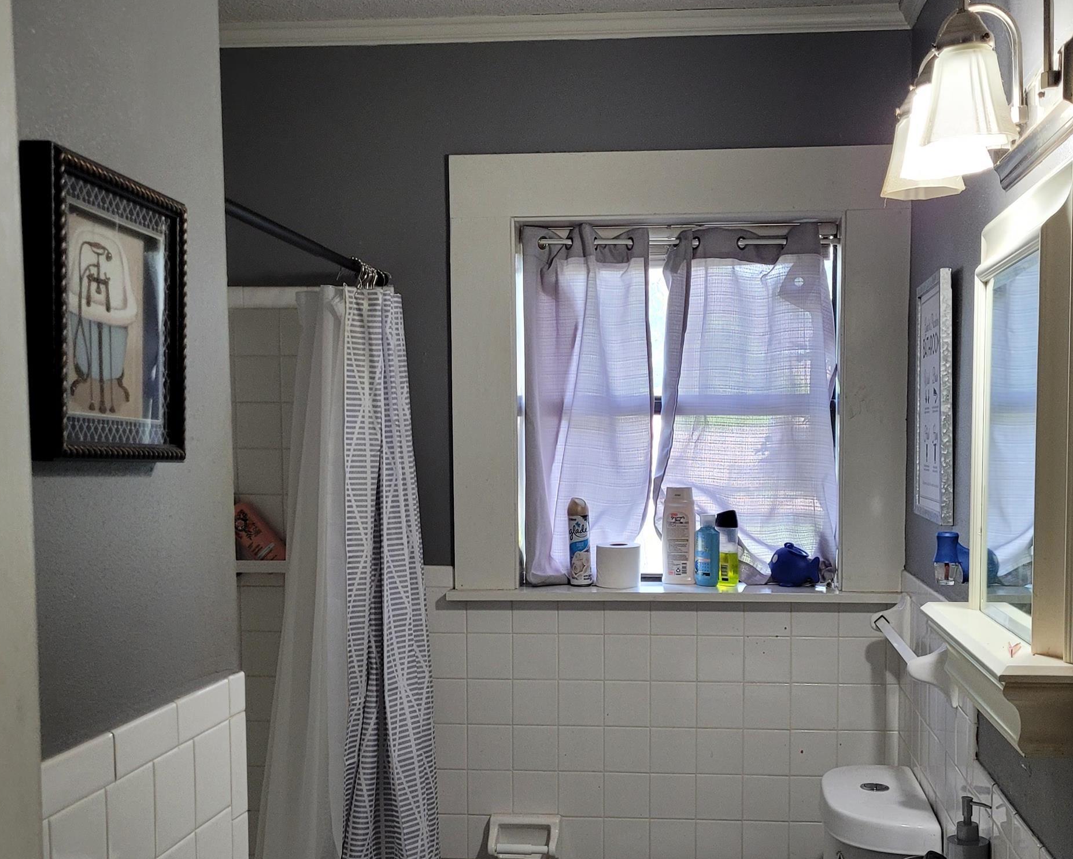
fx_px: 1334
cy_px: 568
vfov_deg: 35.4
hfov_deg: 43.6
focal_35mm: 42
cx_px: 648
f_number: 1.8
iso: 250
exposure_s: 1/60
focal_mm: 5.4
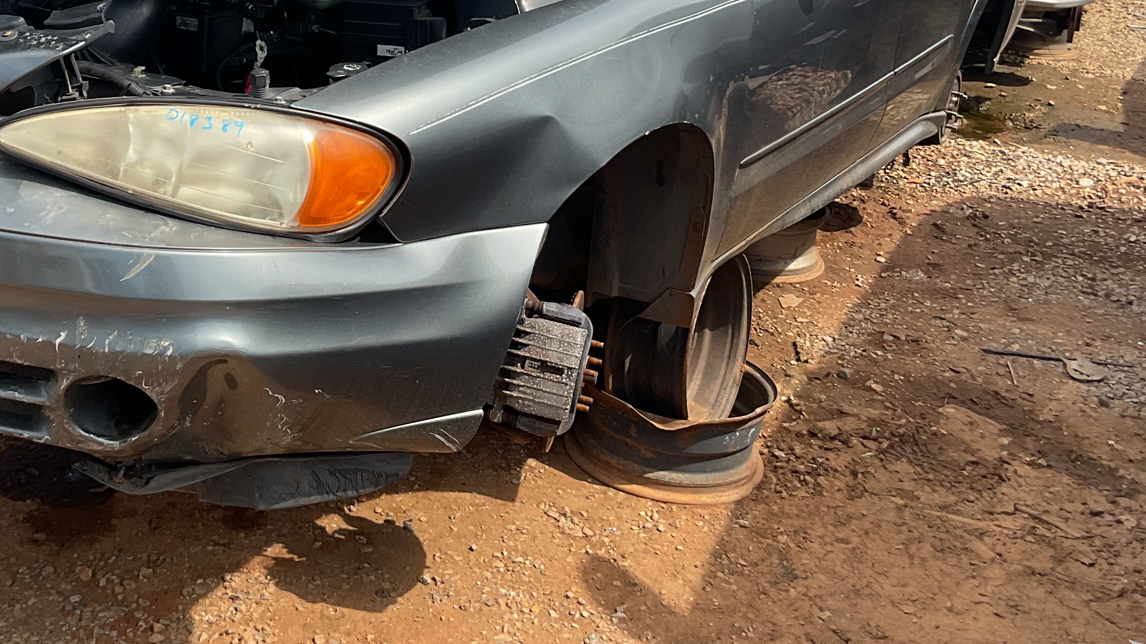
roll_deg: -5.7
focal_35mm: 52
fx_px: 1580
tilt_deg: -13.5
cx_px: 454
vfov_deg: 22.5
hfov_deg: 39.7
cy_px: 72
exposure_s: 1/1168
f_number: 1.8
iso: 16
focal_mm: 3
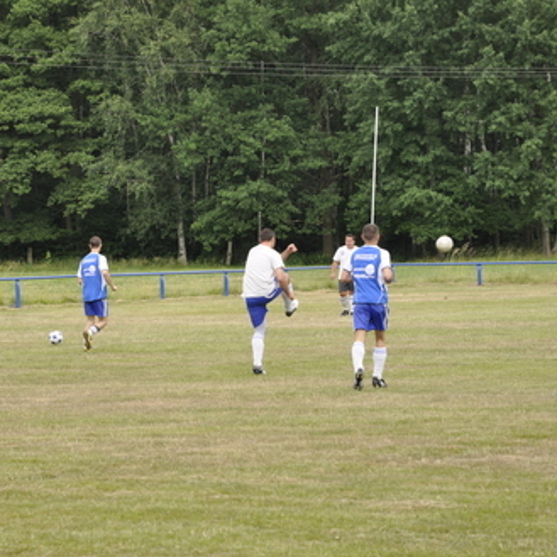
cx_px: 225
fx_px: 2997
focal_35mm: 165
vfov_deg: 10.6
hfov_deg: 10.6
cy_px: 278
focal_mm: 85
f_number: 8
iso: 200
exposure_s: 1/250
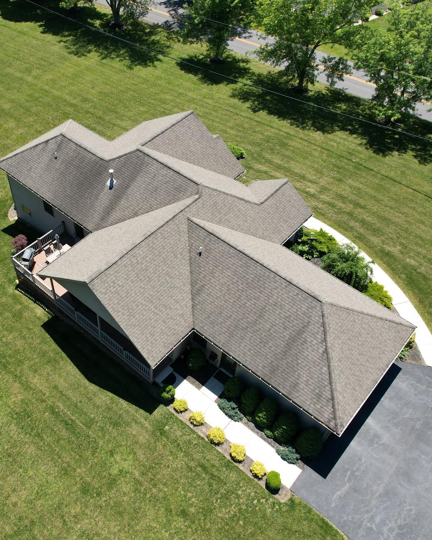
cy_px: 270
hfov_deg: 45.3
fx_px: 511
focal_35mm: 32
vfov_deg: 55.7
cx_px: 152
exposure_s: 1/1250
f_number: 2.8
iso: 110
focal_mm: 8.38
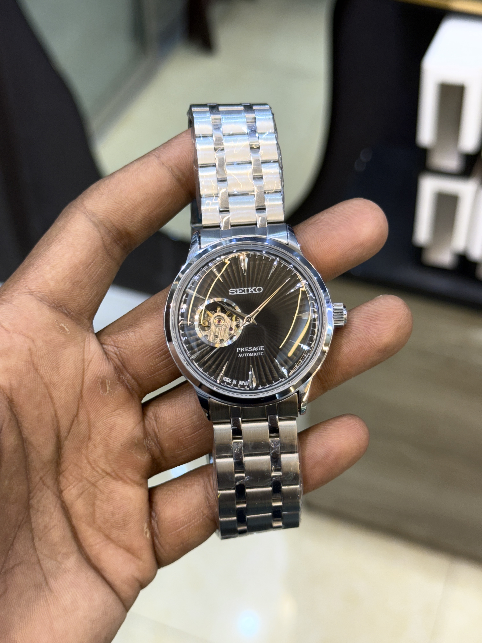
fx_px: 891
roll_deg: -1.1
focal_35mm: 48
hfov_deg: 30.3
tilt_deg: -44.4
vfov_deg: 39.7
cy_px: 322
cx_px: 241
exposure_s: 1/50
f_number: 1.78
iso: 64
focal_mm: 6.76
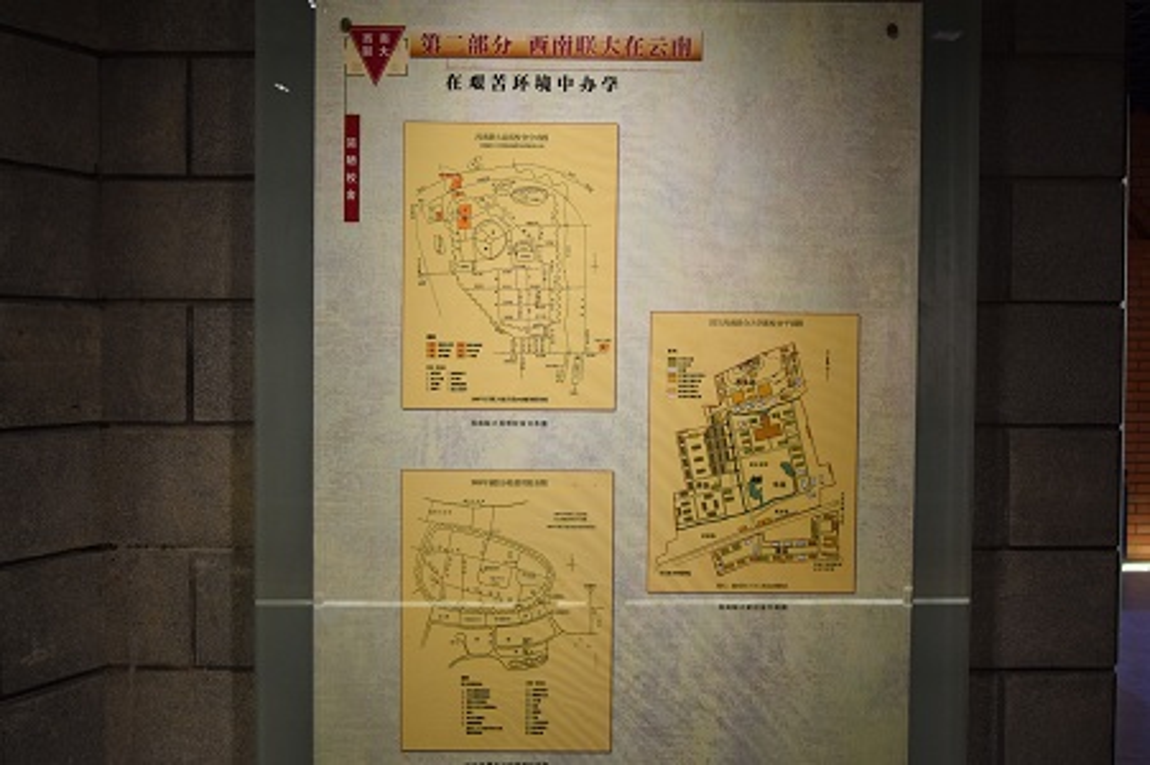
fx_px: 1101
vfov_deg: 38.3
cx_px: 575
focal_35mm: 34
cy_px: 382
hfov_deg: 55.1
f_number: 4
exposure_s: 1/60
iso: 800
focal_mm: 23
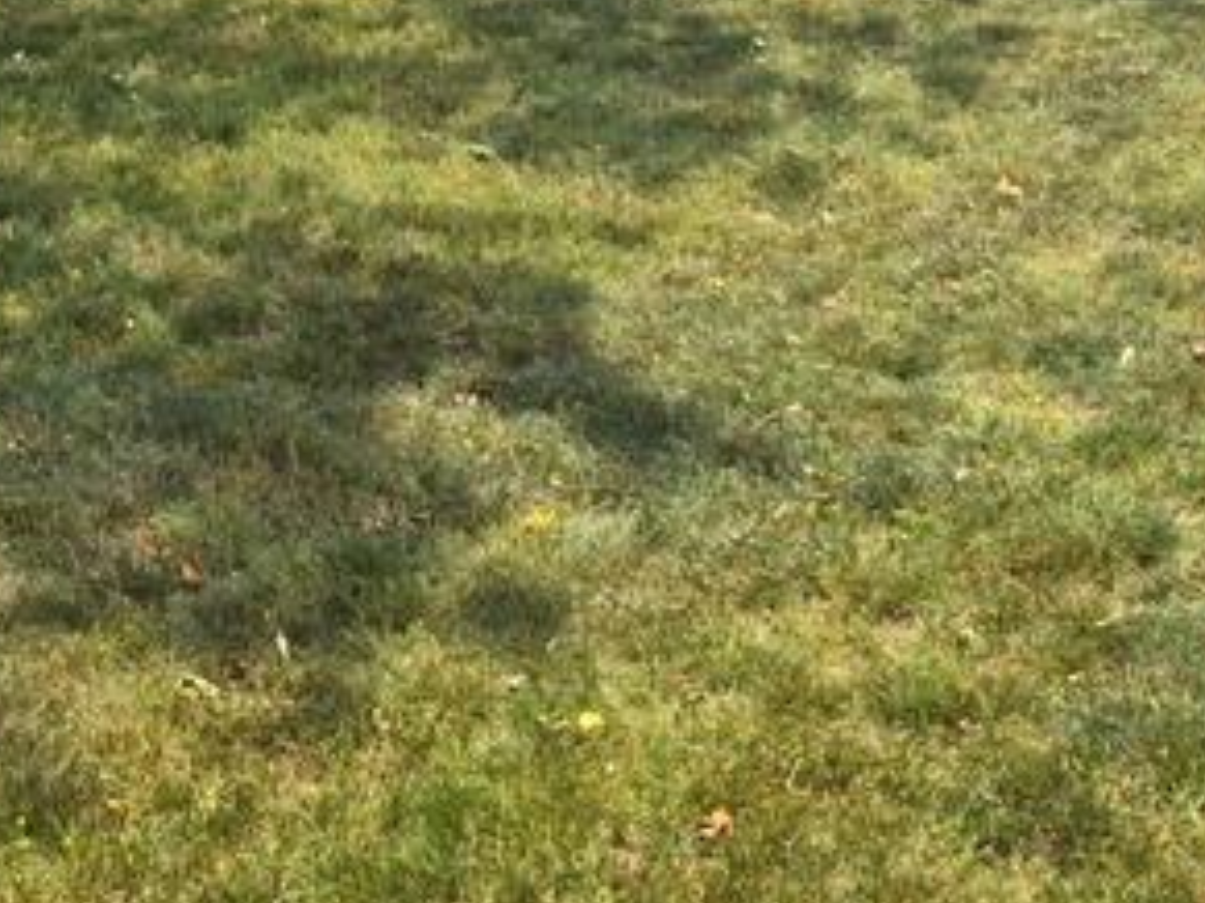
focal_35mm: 81
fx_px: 2818
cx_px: 335
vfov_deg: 17.5
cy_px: -124
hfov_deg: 23.9
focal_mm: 5.4
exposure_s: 1/4048
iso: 80
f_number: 1.8
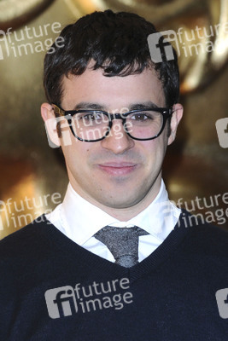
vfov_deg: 8.3
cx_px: 114
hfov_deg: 5.6
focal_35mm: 248
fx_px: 2349
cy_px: 170
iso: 640
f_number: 4.5
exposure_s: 1/200
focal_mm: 165
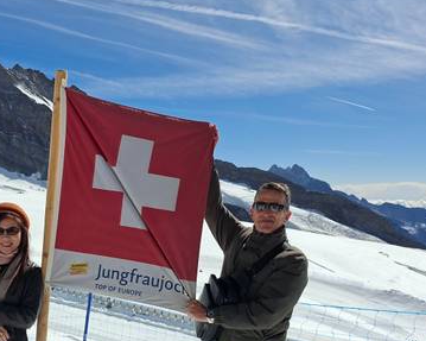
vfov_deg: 32.5
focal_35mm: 45
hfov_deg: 39.2
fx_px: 567
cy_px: 274
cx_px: 74
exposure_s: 1/4545
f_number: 1.8
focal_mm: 5.54
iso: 50
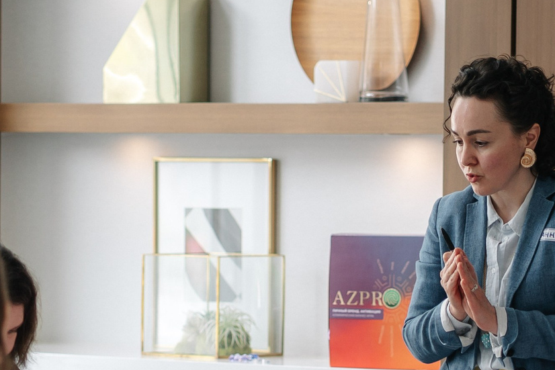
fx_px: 4194
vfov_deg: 5.0
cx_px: 168
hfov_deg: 7.6
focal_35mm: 272
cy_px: 459
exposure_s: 1/250
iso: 200
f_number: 2
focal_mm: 85
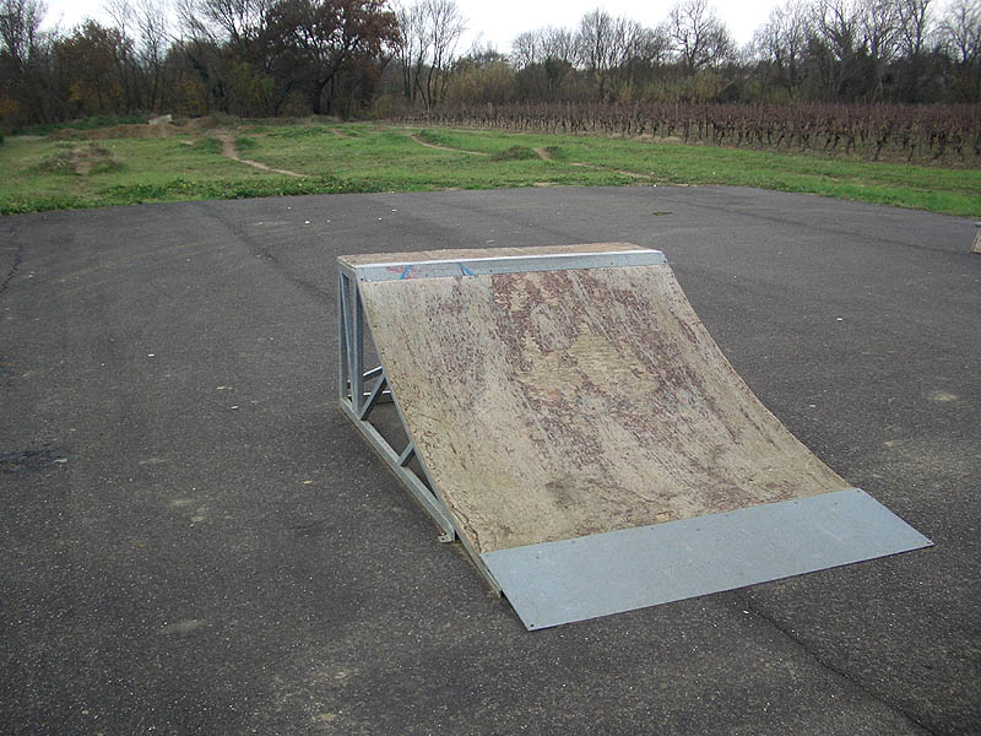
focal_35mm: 35
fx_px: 992
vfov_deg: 40.7
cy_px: 368
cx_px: 490
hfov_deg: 52.6
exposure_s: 1/80
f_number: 2.6
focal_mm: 5.8
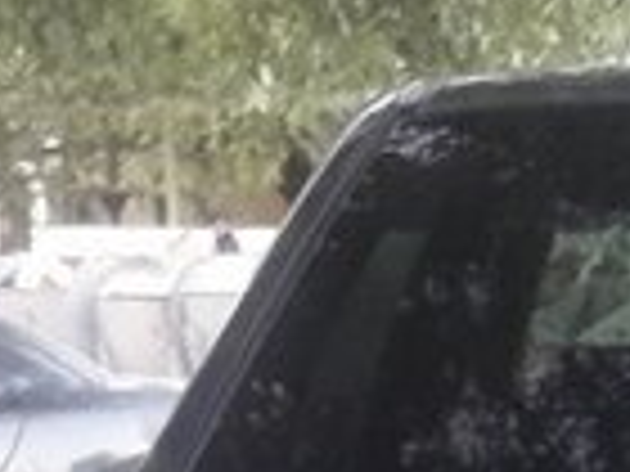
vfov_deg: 10.2
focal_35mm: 132
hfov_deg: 14.3
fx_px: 2402
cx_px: 837
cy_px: 1023
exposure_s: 1/33
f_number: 1.9
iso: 125
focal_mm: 3.7
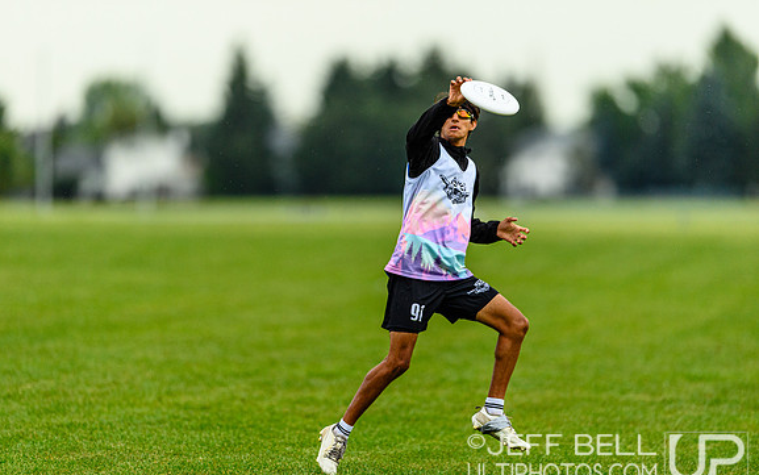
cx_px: 380
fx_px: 8483
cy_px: 244
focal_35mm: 410
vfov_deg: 3.2
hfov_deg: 5.1
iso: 800
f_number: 3.2
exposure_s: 1/1250
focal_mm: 400
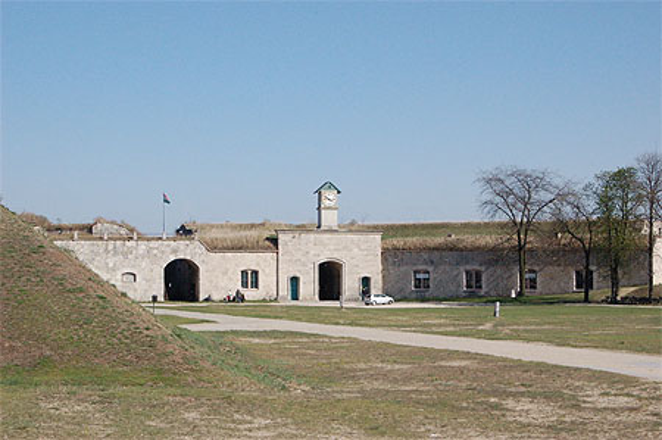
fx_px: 1515
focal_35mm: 82
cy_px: 220
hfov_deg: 24.6
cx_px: 331
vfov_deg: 16.5
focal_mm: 55
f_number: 16
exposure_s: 1/1000
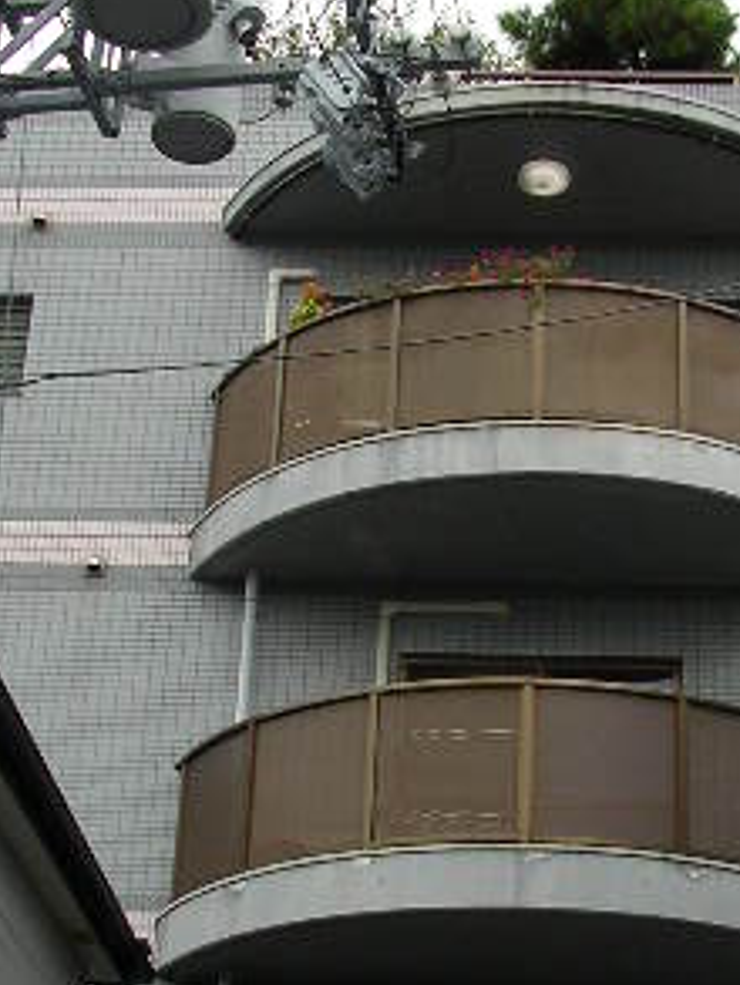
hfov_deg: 17.8
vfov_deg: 23.5
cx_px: 444
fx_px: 2364
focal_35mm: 83
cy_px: 622
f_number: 4.1
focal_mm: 5.8
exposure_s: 1/330
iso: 71
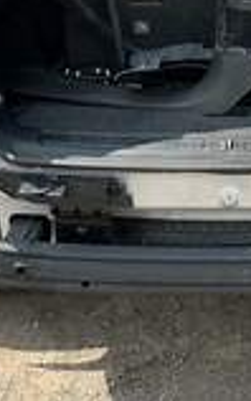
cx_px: 223
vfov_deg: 26.3
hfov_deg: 17.2
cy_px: 23
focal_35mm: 75
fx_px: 819
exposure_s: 1/1035
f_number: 1.8
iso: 25
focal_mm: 3
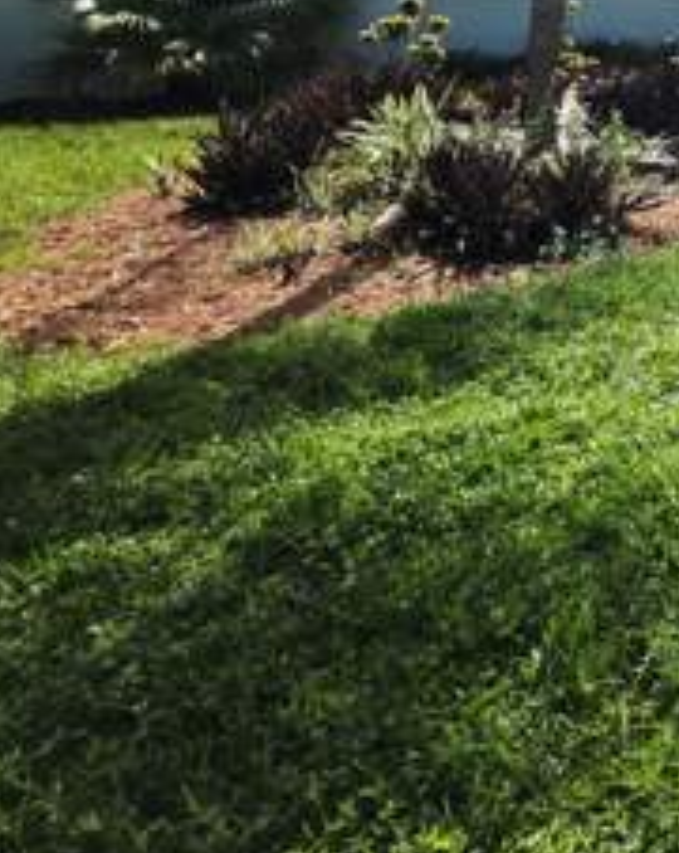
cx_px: 871
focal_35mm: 36
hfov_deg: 31.9
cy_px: -106
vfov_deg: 39.9
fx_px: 907
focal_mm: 2.2
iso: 32
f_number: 1.9
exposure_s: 1/5747
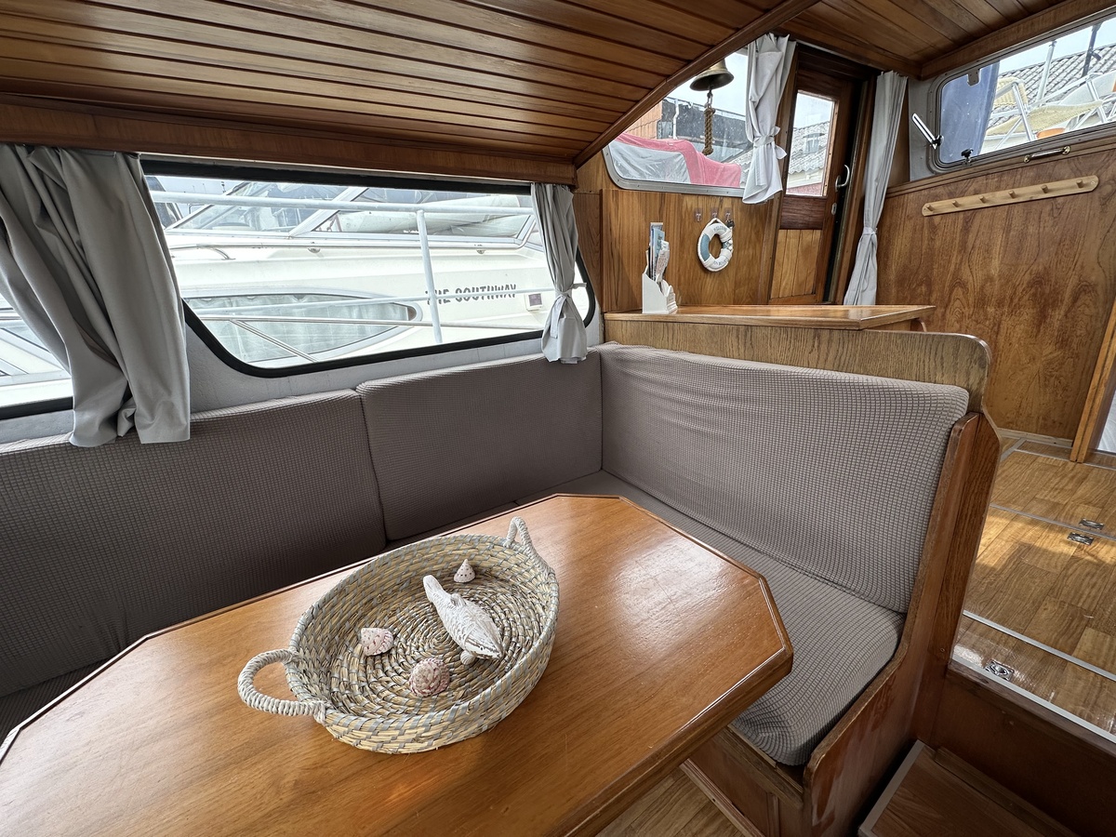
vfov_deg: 85.7
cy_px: 418
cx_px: 558
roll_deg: +3.9
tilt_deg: -18.5
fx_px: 451
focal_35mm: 14
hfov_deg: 102.1
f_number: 2.2
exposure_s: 1/289
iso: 40
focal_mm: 2.22
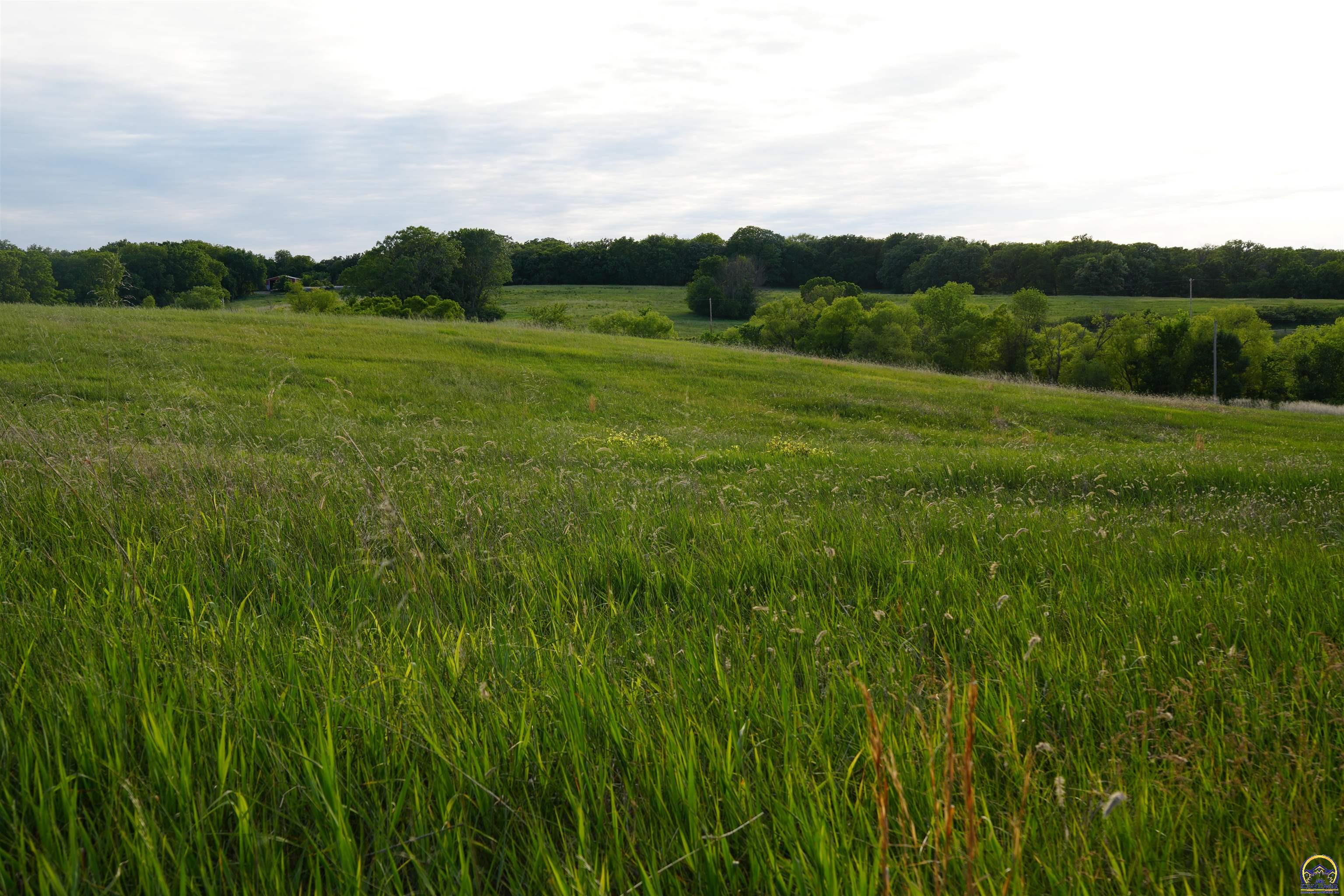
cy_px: 448
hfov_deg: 46.5
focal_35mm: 42
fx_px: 1562
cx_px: 672
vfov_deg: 32.0
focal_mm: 27.9
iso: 100
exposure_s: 1/125
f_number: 8
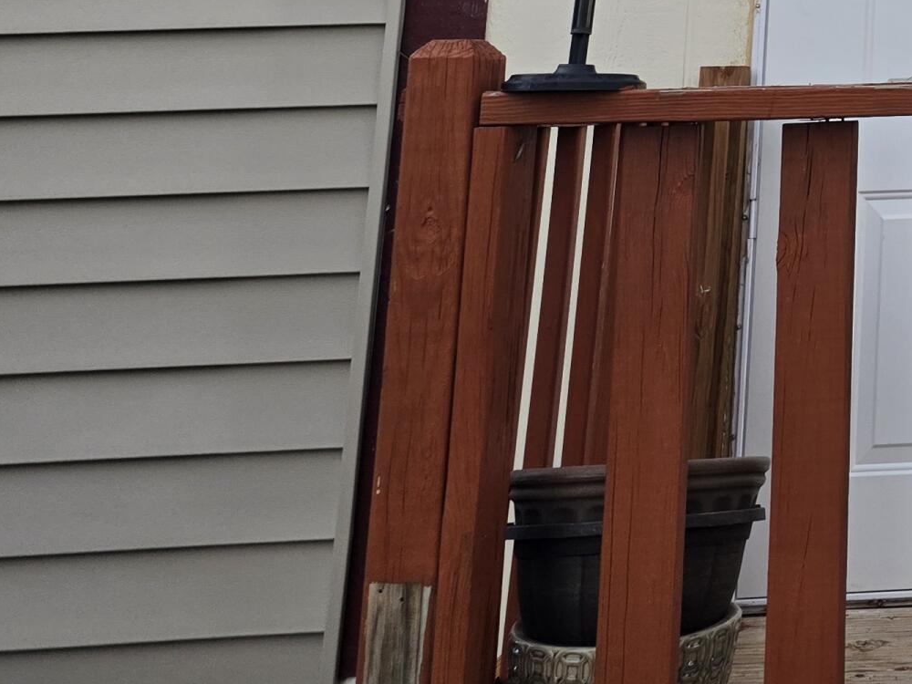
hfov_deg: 23.5
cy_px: -311
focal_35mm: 69
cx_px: 1307
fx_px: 1818
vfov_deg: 19.0
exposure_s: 1/2066
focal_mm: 6.25
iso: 80
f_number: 1.7
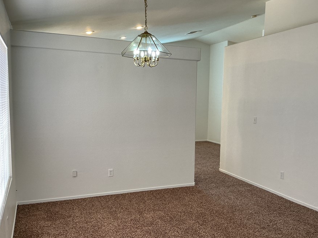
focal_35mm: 34
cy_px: 132
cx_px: 174
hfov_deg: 53.9
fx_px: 312
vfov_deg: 41.7
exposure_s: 1/60
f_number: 1.8
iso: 125
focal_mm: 3
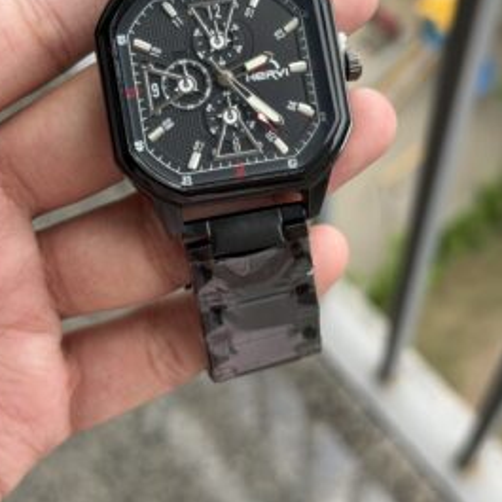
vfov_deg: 26.7
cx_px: 225
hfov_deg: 26.9
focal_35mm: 64
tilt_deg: -61.6
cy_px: 157
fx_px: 1050
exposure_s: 1/413
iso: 64
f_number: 1.78
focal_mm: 6.76
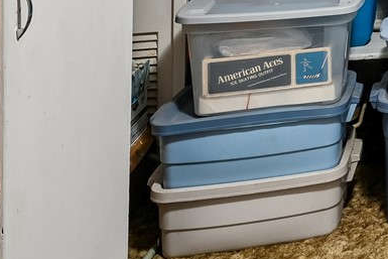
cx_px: 622
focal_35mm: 68
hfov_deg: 22.6
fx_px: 735
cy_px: -173
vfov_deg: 17.2
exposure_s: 1/13
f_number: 8
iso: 320
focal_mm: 15.5
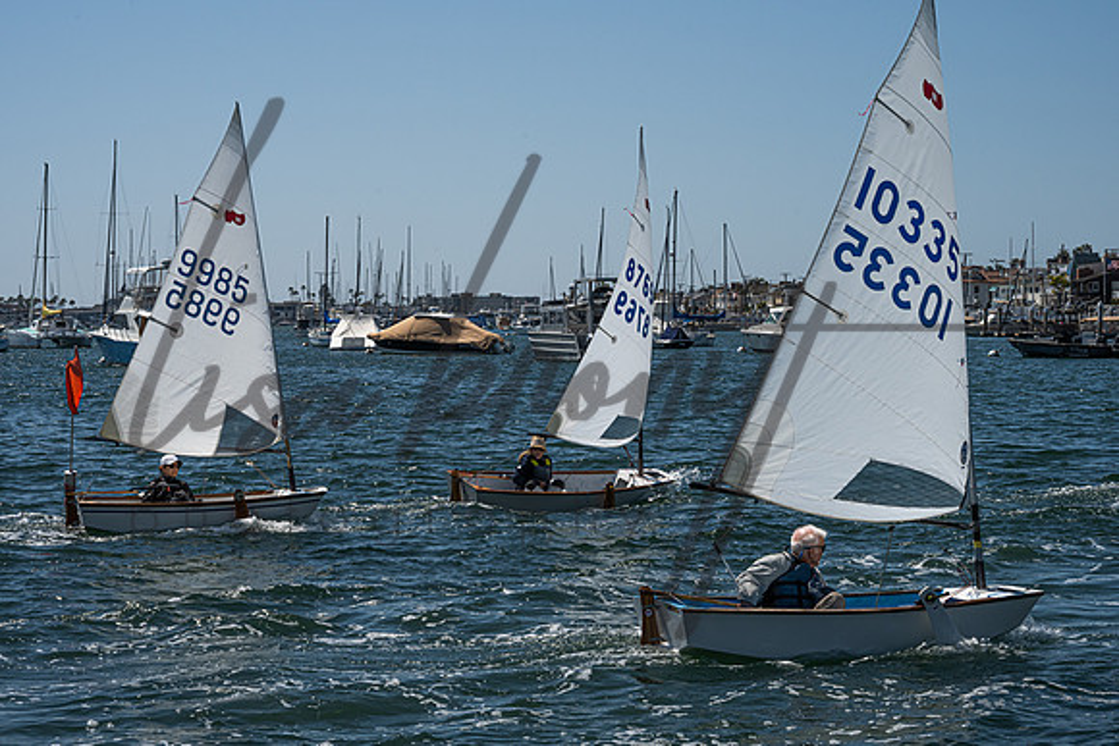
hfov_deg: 25.1
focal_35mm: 81
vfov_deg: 16.9
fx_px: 2511
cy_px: 332
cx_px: 555
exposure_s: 1/640
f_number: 16
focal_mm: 72
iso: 250
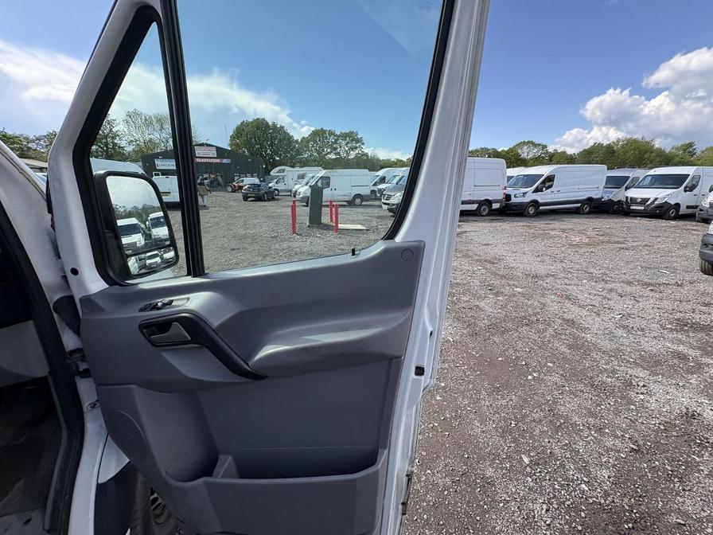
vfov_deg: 85.7
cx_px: 356
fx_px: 288
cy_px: 268
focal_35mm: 14
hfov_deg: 102.1
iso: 64
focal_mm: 2.22
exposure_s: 1/779
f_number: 2.2
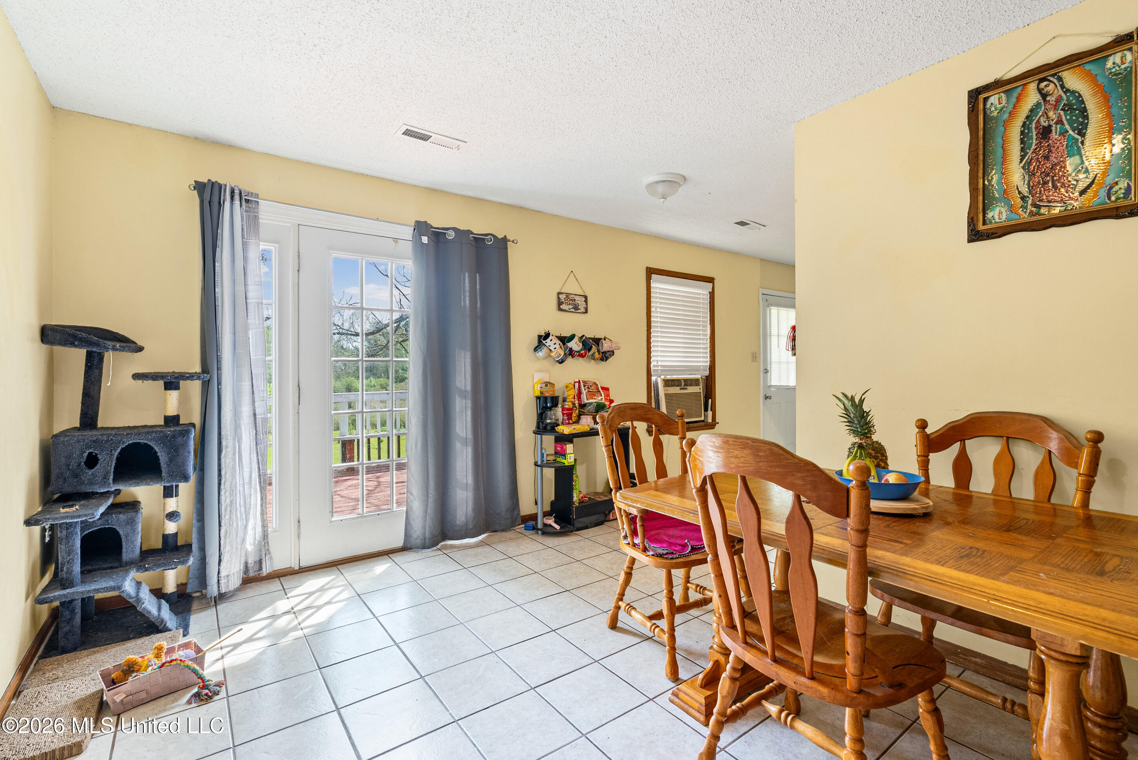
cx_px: 569
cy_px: 380
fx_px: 506
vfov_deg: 73.8
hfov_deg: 96.7
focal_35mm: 16
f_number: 9
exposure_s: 1/4
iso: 800
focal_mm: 16
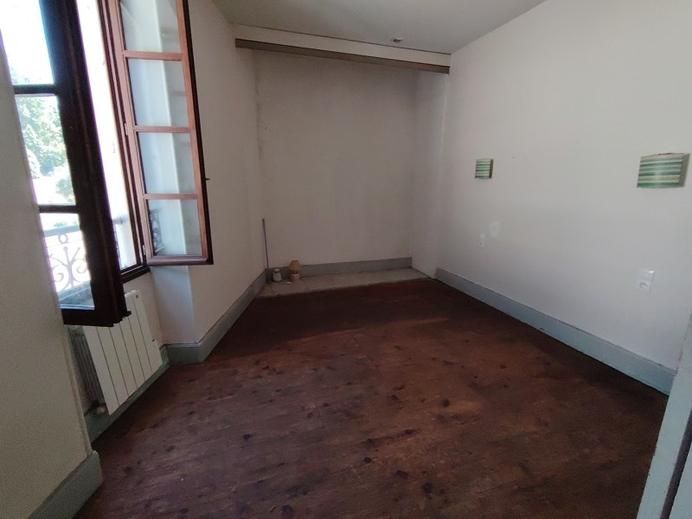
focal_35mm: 17
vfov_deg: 74.7
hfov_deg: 91.0
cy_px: 260
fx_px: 340
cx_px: 346
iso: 190
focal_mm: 1.43
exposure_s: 1/100
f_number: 2.2
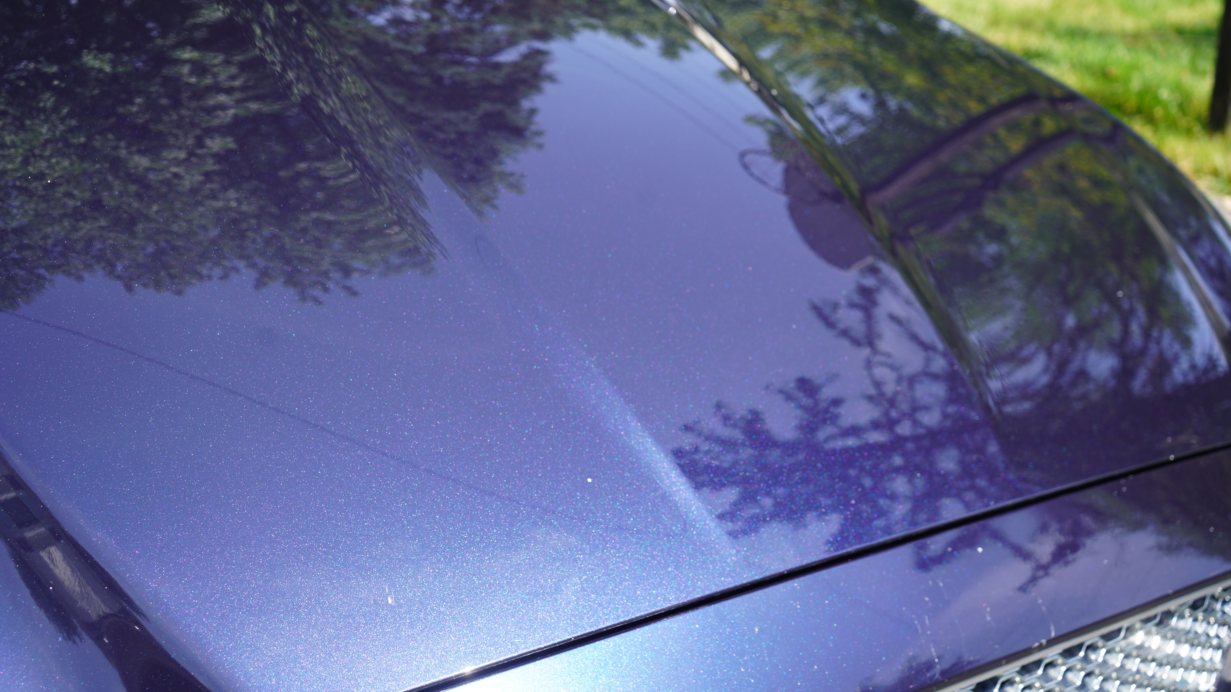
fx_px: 1142
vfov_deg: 33.7
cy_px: 300
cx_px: 610
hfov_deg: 56.6
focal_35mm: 35
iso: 100
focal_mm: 33
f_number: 5
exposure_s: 1/160
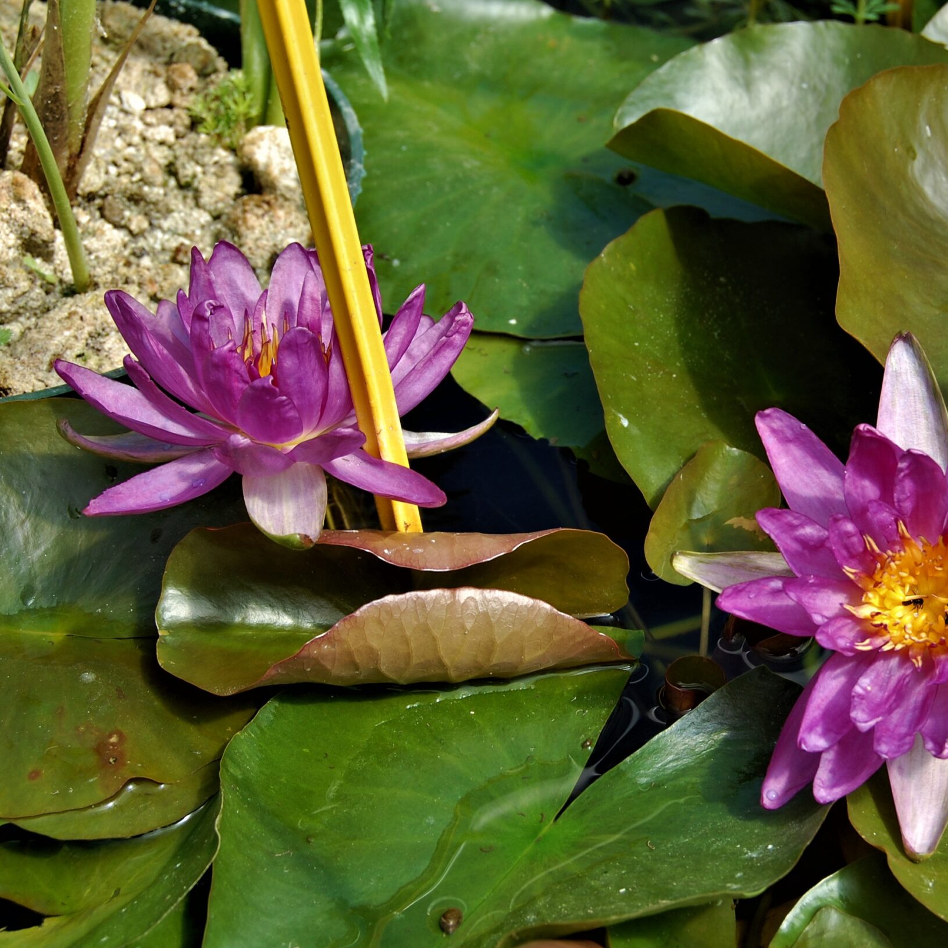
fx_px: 2107
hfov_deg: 25.2
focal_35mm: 68
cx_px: 633
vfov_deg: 25.4
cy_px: 480
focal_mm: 34
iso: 200
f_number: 8
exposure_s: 1/250
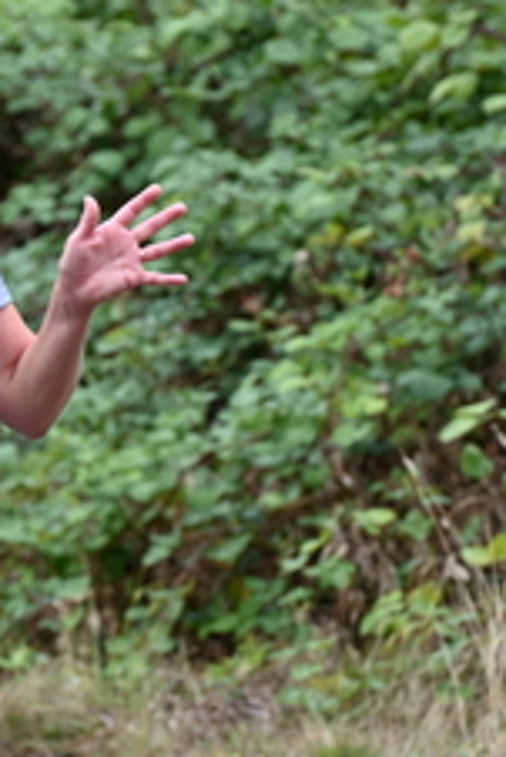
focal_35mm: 487
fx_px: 10251
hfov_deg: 2.8
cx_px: -188
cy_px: 377
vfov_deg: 4.2
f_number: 6.3
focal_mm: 200
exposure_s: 1/320
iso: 400
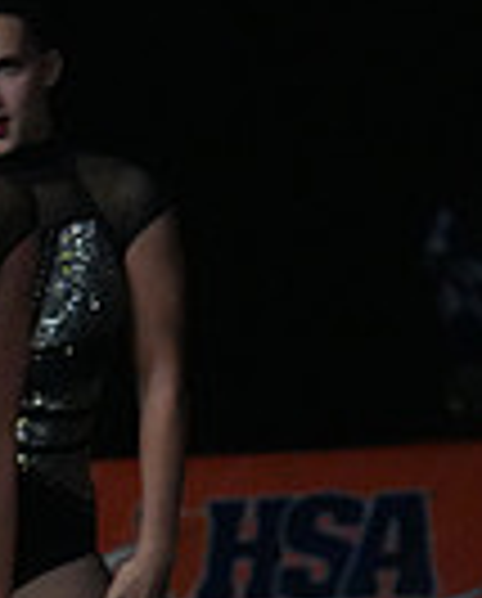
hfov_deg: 1.5
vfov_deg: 1.8
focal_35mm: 1061
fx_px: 18855
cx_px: -815
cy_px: 560
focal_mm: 260
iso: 12800
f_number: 5.6
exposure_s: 1/1000
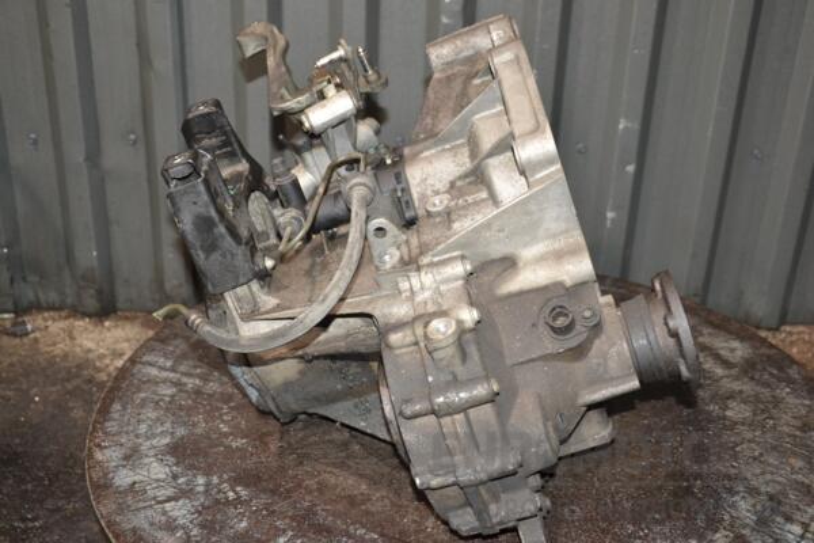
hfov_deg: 43.6
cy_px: 272
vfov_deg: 29.9
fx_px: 1017
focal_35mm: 45
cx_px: 407
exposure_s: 1/60
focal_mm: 30
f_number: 5
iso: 800
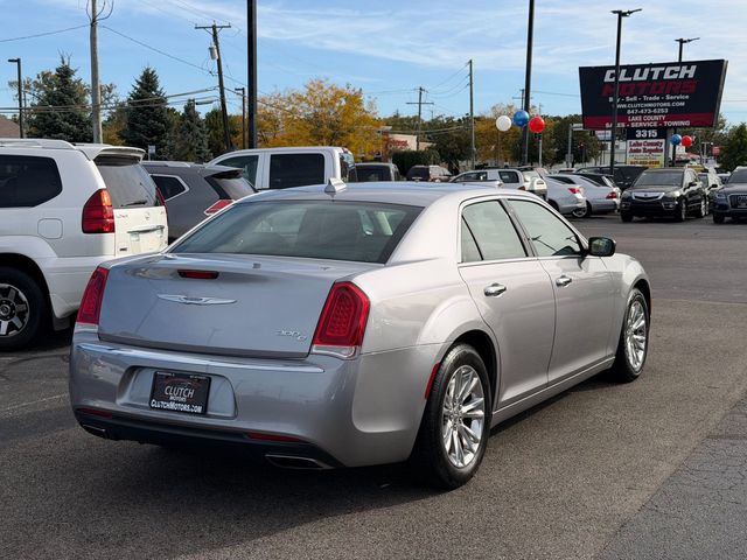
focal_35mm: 48
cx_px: 374
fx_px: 1036
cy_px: 280
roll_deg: -0.3
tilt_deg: -6.4
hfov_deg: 39.7
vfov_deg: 30.3
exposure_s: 1/4587
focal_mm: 6.76
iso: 64
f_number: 1.78
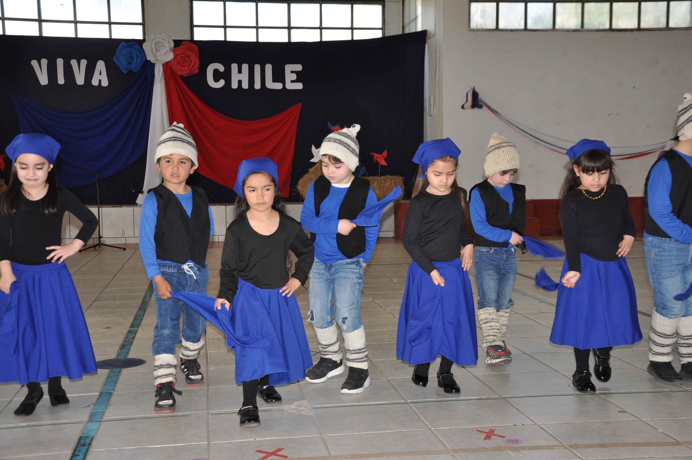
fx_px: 922
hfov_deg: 41.2
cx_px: 346
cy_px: 230
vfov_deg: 28.0
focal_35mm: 48
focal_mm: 32
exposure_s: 1/125
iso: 400
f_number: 4.2
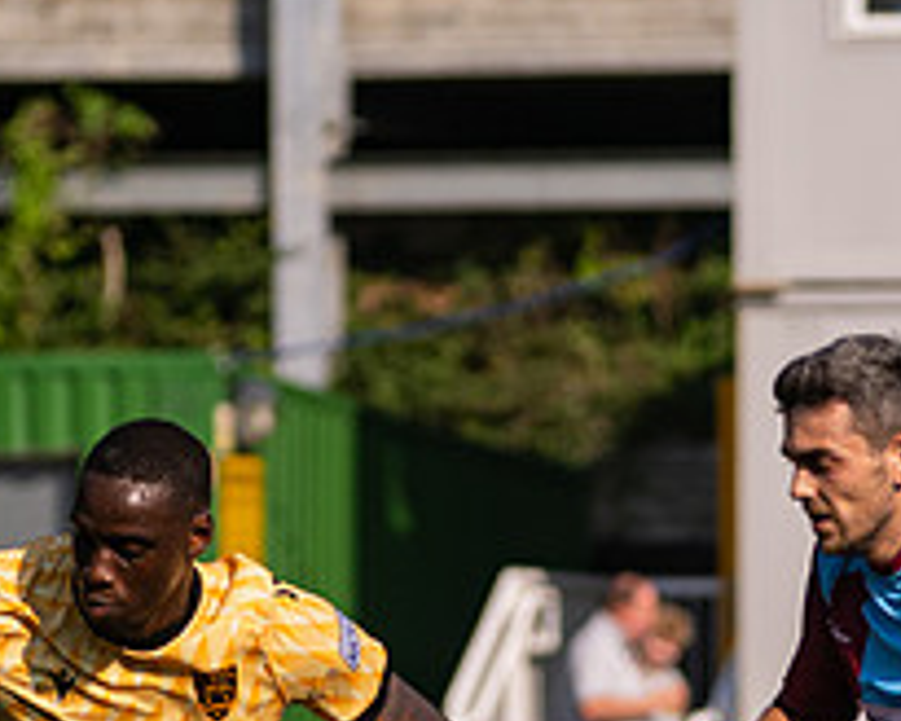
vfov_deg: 2.4
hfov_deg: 3.0
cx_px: 734
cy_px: 653
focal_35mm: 642
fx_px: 17120
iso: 200
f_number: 2.8
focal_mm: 145
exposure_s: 1/5000
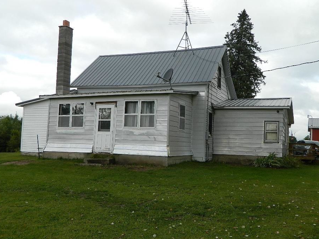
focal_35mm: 35
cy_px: 128
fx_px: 322
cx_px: 170
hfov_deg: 52.6
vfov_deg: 40.7
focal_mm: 5.6
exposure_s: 1/500
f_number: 3.2
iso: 80
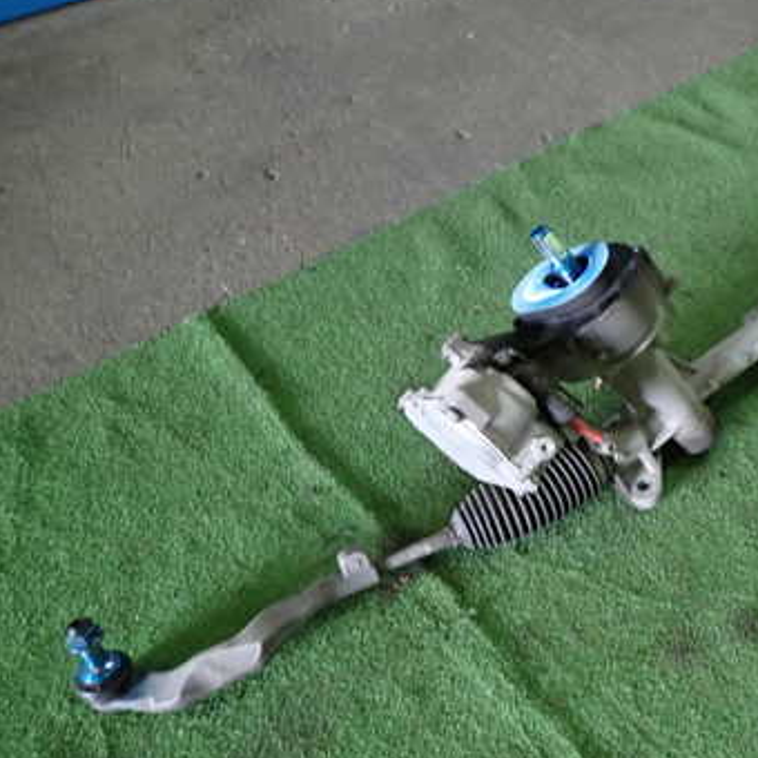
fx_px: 966
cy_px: 433
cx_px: 629
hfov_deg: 40.7
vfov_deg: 42.7
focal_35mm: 39
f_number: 2
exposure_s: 1/30
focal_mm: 4.5
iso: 200
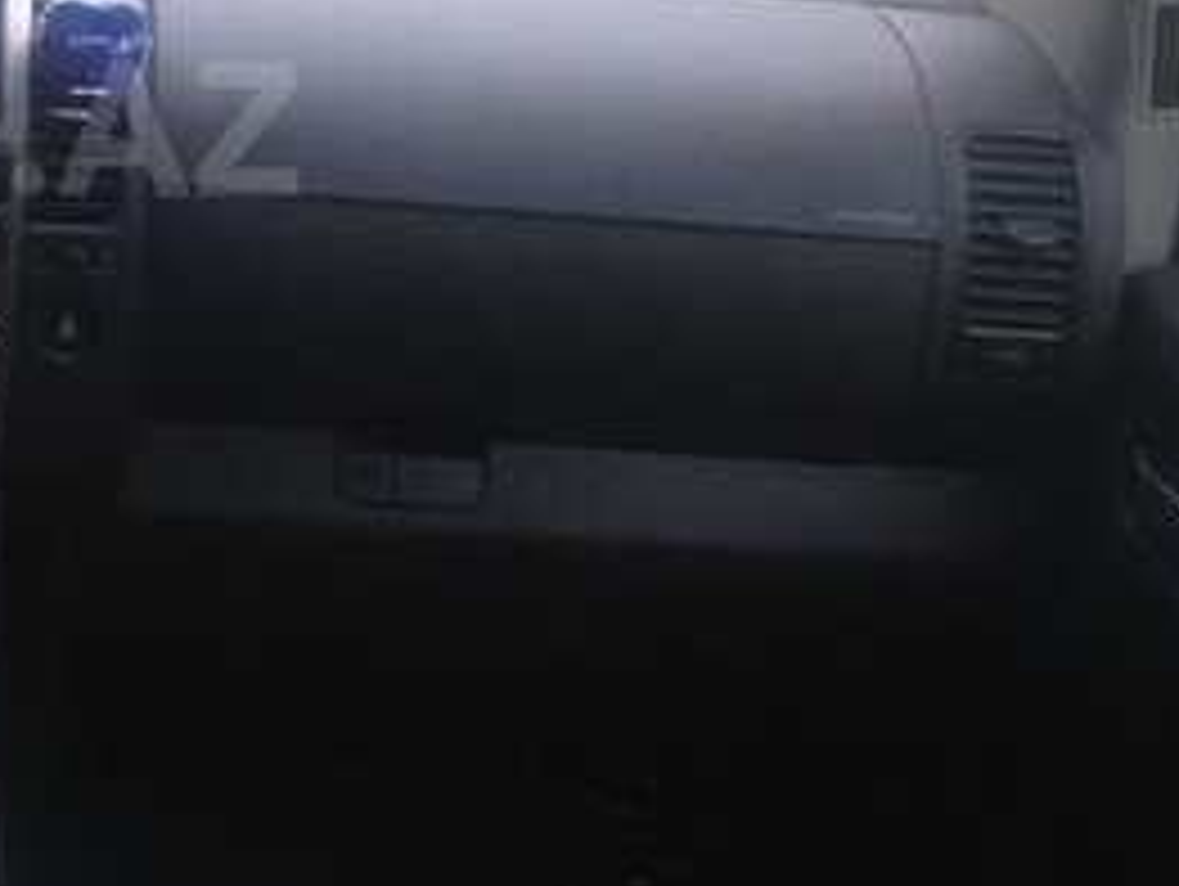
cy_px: 128
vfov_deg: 17.6
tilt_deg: -19.2
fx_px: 2830
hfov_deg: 22.1
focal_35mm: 83
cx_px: -162
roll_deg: -0.3
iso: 50
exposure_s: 1/30
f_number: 2.4
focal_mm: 4.12
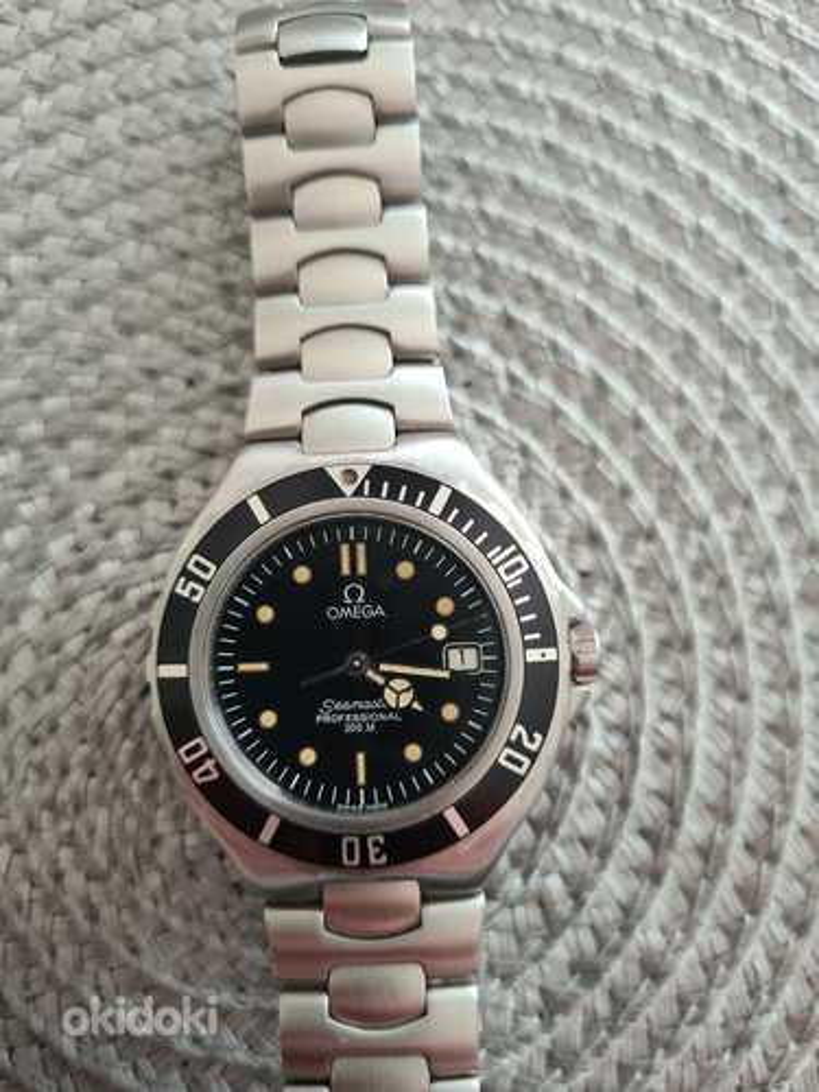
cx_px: 410
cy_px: 546
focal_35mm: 26
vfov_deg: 67.3
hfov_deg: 53.1
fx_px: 820
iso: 80
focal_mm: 5.4
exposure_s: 1/50
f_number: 1.8
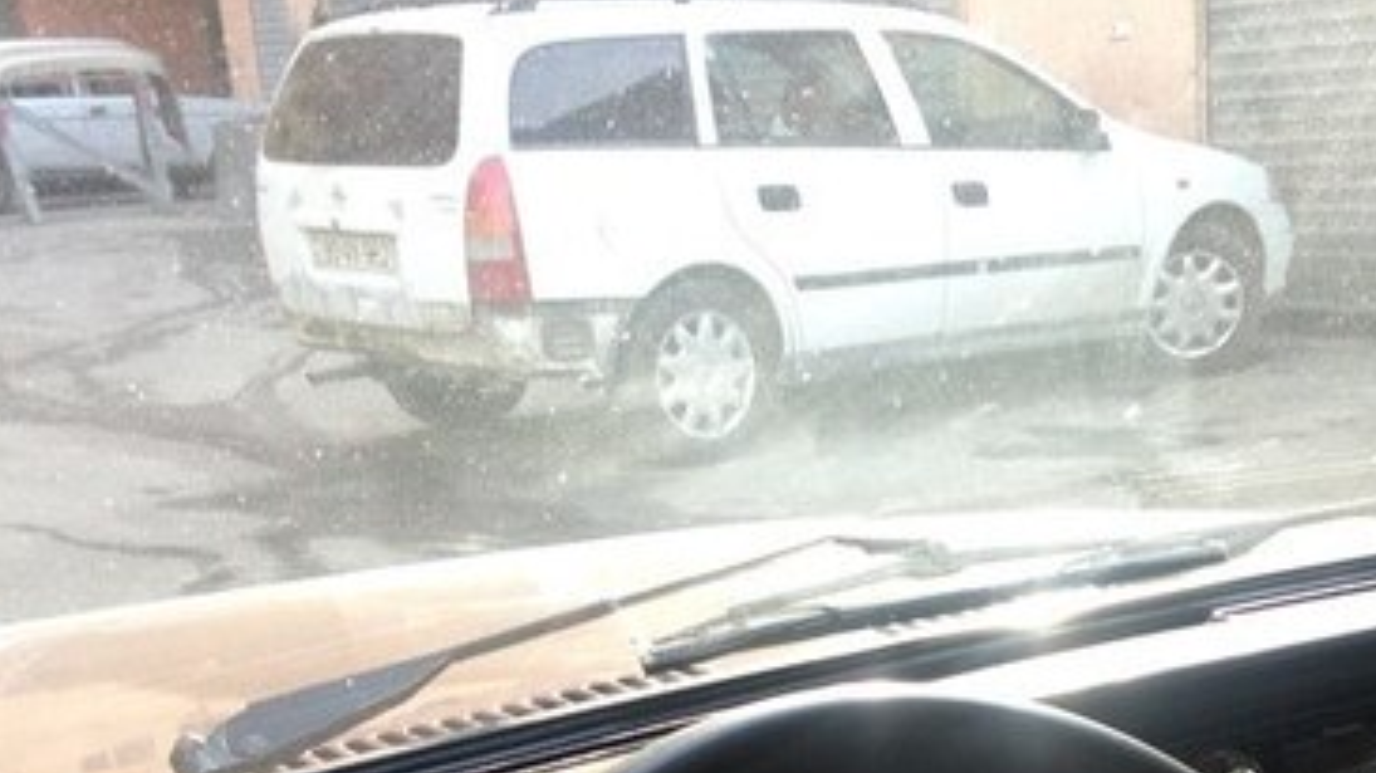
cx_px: 969
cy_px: 918
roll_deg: +1.5
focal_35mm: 65
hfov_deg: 32.0
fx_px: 2371
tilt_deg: -18.2
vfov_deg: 17.7
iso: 64
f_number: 2.4
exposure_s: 1/120
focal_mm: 4.12
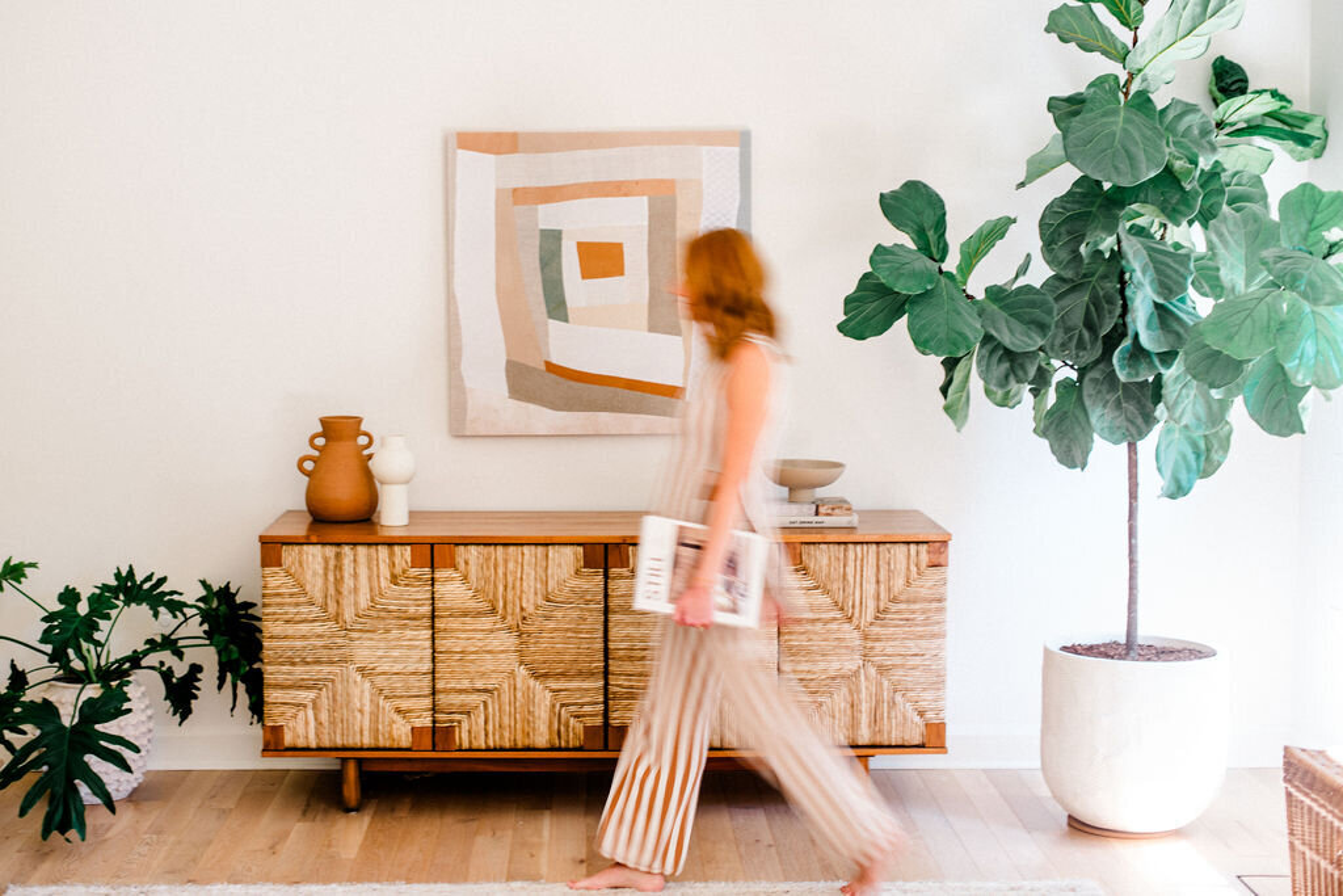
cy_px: 413
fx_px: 2013
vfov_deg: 25.1
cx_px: 618
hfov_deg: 36.9
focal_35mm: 54
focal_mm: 50
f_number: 2.8
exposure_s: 1/20
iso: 80
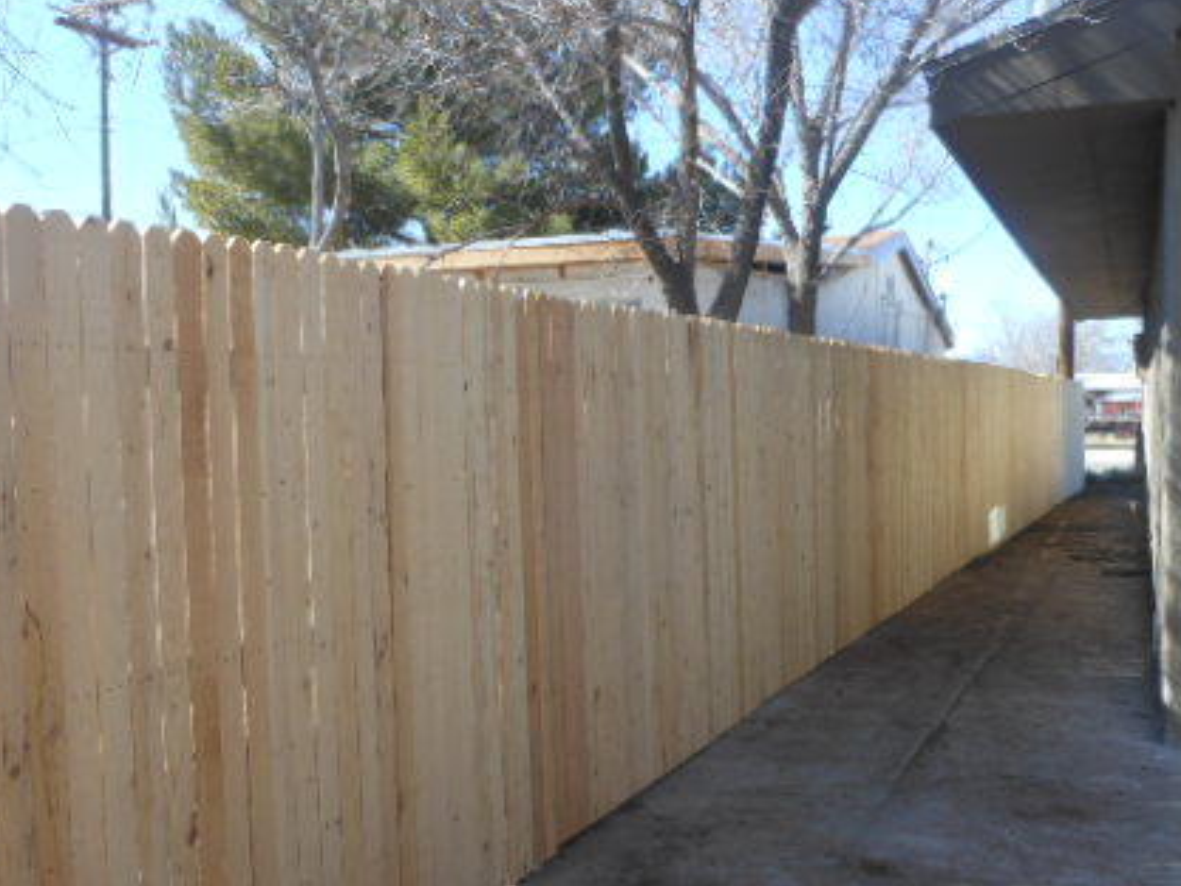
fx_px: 1467
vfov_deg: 33.5
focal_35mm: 43
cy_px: 527
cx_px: 598
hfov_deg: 43.8
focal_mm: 5
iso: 80
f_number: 3.7
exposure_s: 1/250
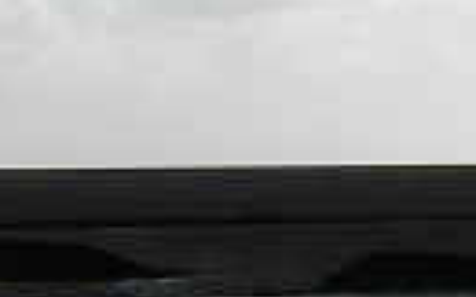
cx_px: 1087
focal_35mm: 261
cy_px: -370
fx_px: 3383
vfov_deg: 4.9
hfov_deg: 7.6
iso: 160
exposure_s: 1/1250
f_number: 5
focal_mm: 5.6
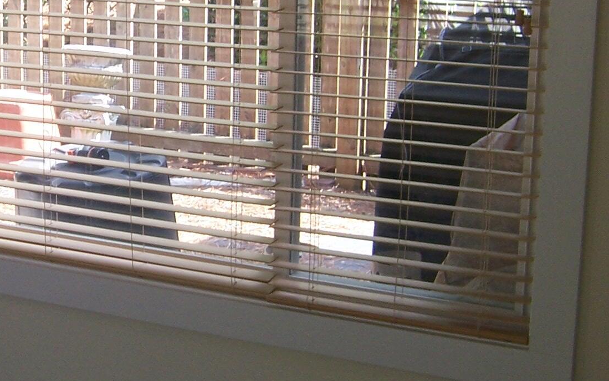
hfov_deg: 24.2
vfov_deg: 15.9
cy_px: 125
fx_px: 1361
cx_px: 11
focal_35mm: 82
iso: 80
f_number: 3.4
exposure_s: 1/60
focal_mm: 5.5
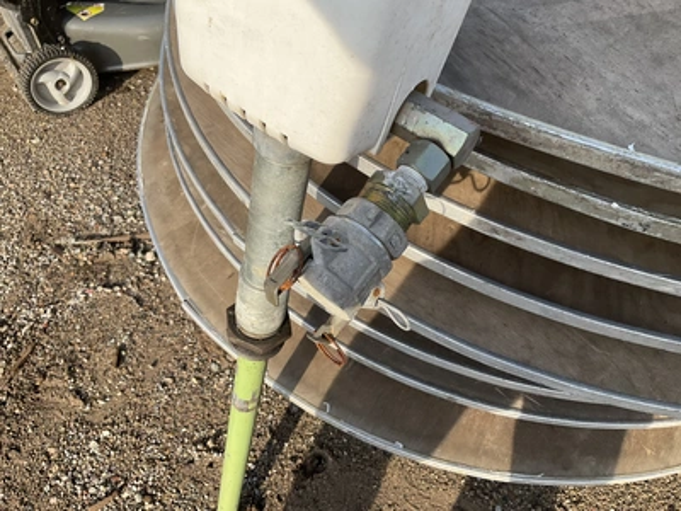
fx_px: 571
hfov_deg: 61.7
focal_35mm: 29
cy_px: 256
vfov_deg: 48.2
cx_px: 340
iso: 25
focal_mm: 3
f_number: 1.8
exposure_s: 1/739
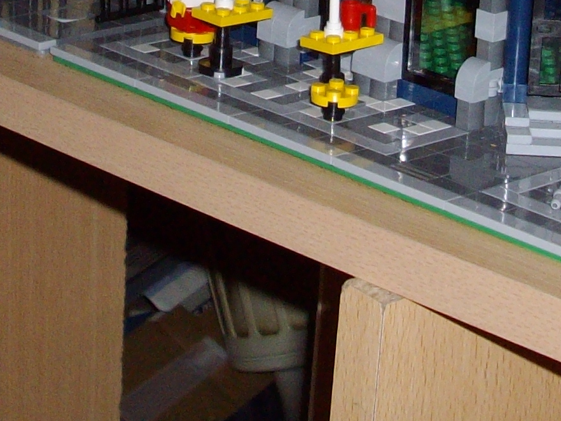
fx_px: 2220
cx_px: 302
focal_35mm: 137
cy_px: -263
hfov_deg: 14.4
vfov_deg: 10.4
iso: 160
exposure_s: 1/50
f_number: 2.8
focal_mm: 6.2
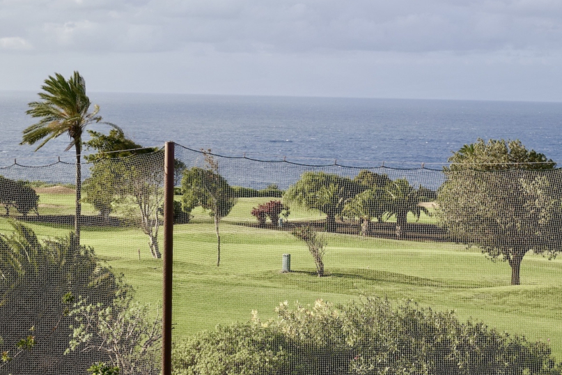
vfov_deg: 18.4
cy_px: 191
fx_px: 1155
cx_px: 304
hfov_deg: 27.3
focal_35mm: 74
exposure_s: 1/250
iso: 125
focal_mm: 21.39
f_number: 5.6
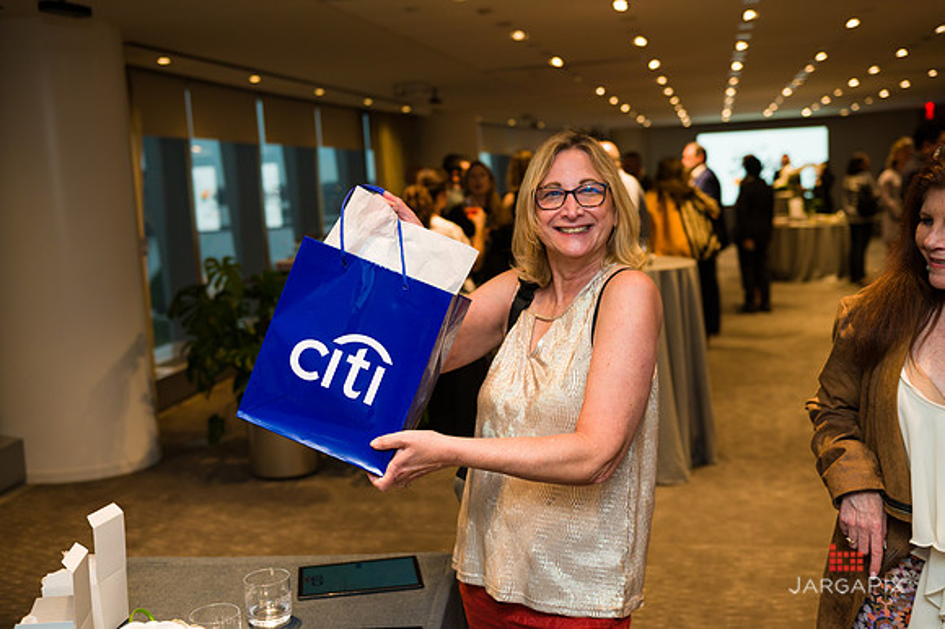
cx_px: 472
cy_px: 314
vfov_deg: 35.0
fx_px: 997
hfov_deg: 50.7
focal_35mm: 38
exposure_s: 1/200
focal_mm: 38
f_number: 4
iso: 640
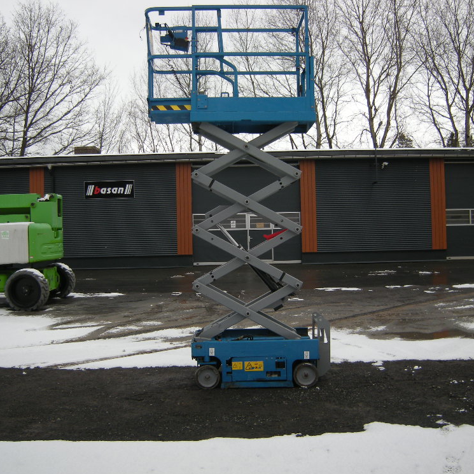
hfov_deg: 48.4
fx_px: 527
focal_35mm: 34
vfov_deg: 48.5
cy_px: 238
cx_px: 230
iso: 64
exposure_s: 1/187
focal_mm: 4.7
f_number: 5.6
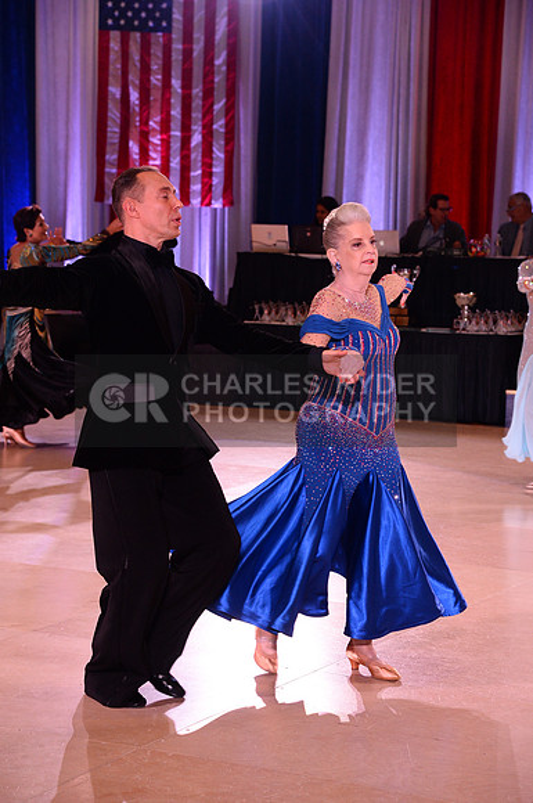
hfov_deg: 14.8
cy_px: 402
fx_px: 2049
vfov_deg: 22.2
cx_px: 266
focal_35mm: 92
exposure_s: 1/250
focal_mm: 92
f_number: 6.3
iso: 2500
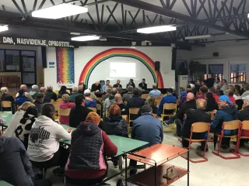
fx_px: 252
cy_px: 87
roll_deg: +2.3
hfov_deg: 52.6
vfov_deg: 40.7
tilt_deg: -3.3
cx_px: 127
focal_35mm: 35
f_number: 1.8
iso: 100
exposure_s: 1/9
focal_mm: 3.99
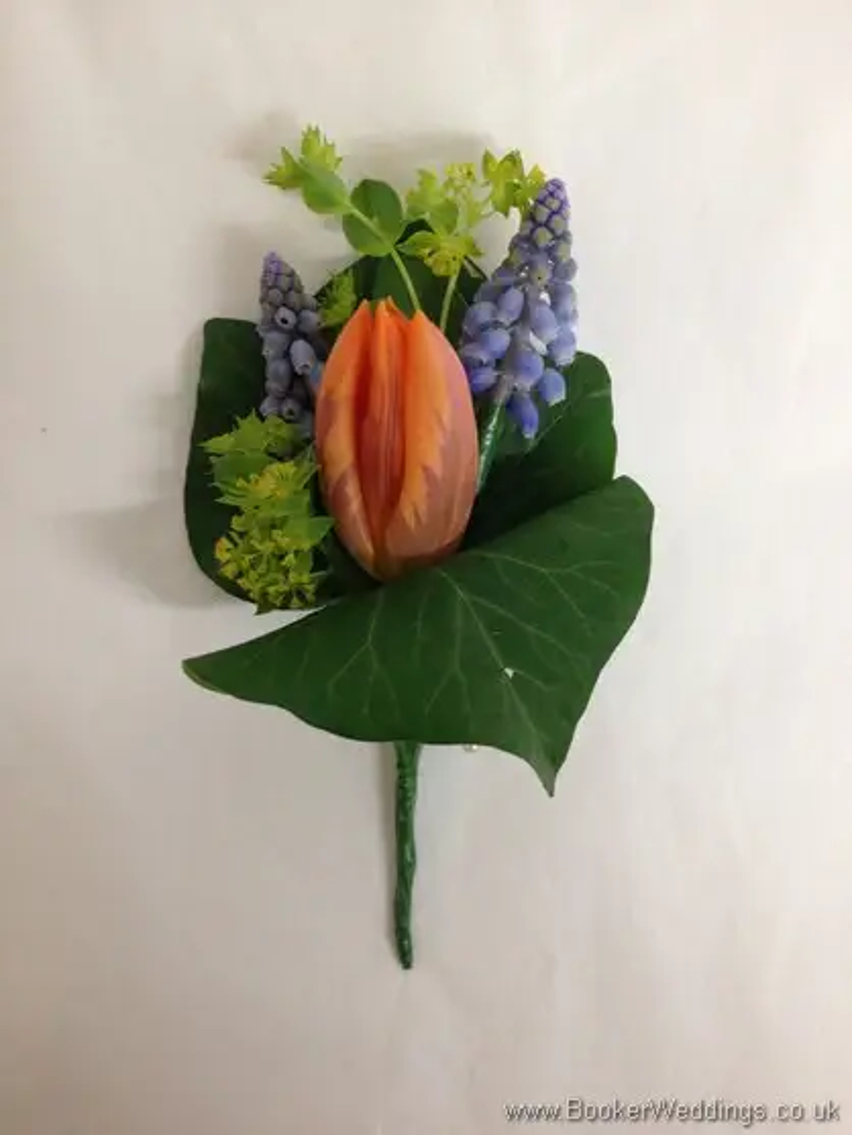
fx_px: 1148
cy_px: 568
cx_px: 426
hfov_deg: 40.7
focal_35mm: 35
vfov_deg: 52.6
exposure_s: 1/20
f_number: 2.4
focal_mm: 4.28
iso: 80
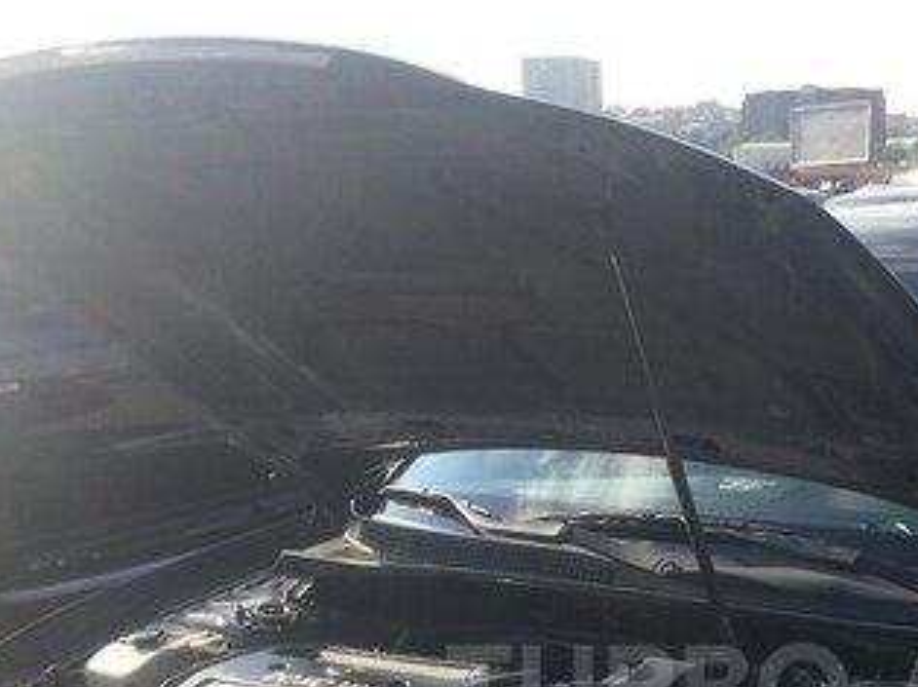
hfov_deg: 30.9
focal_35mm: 61
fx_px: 1616
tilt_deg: -18.8
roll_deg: +0.3
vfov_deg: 23.0
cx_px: 746
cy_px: 688
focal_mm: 4.15
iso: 32
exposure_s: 1/1026
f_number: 2.2
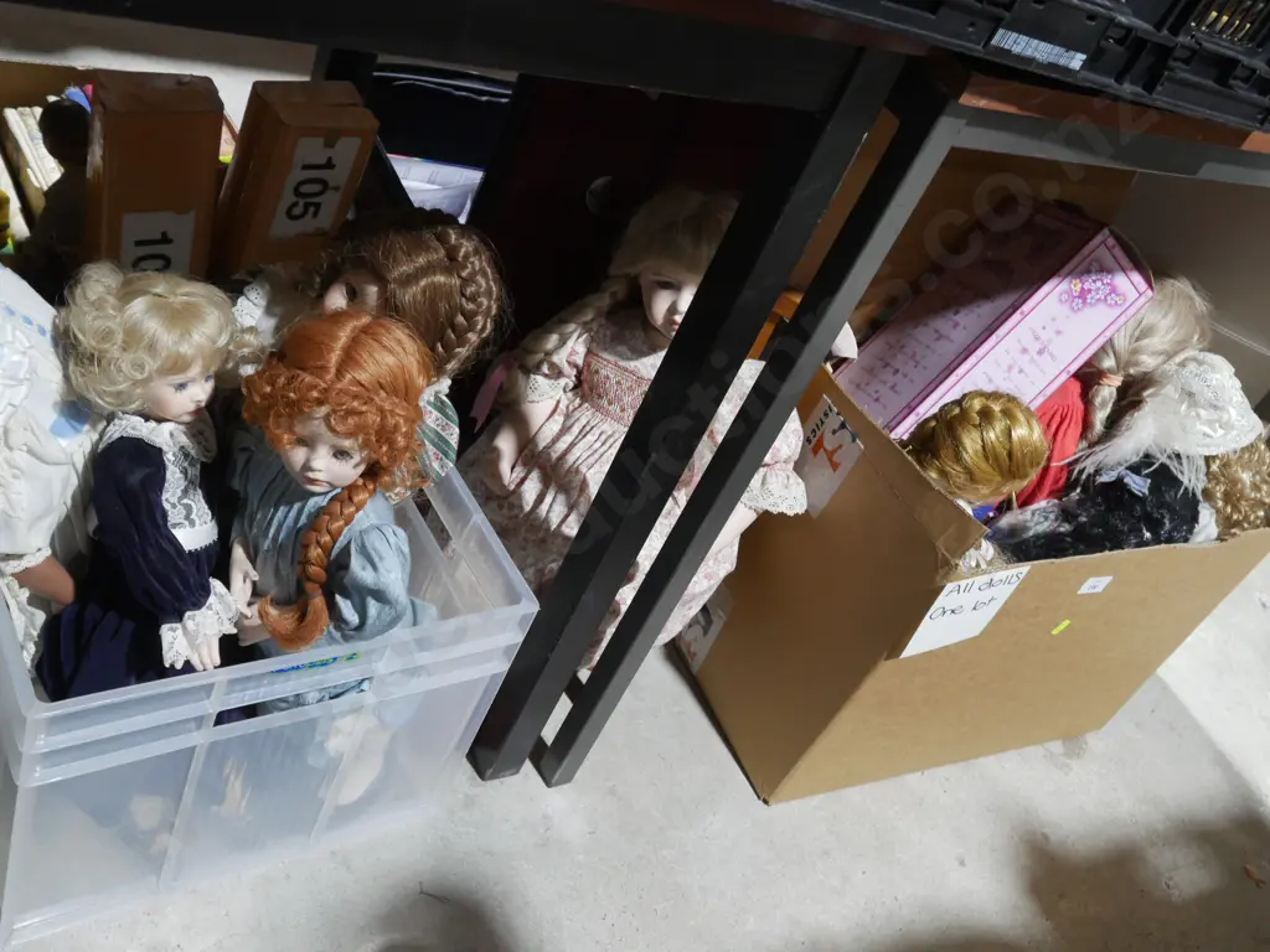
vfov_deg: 41.8
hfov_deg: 54.0
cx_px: 635
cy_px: 476
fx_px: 1247
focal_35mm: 34
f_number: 7.1
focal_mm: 17
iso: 2000
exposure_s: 1/60
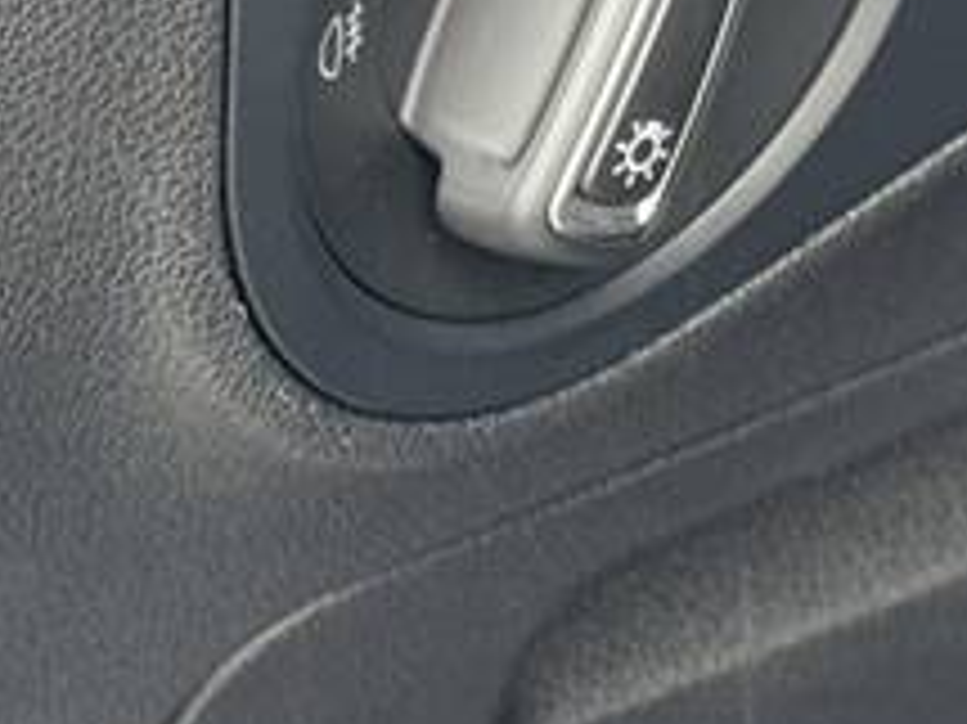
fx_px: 7482
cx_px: 715
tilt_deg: -29.8
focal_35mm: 268
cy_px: 4
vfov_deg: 5.5
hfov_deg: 7.4
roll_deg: +0.2
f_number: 1.78
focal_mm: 6.76
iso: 250
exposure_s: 1/60
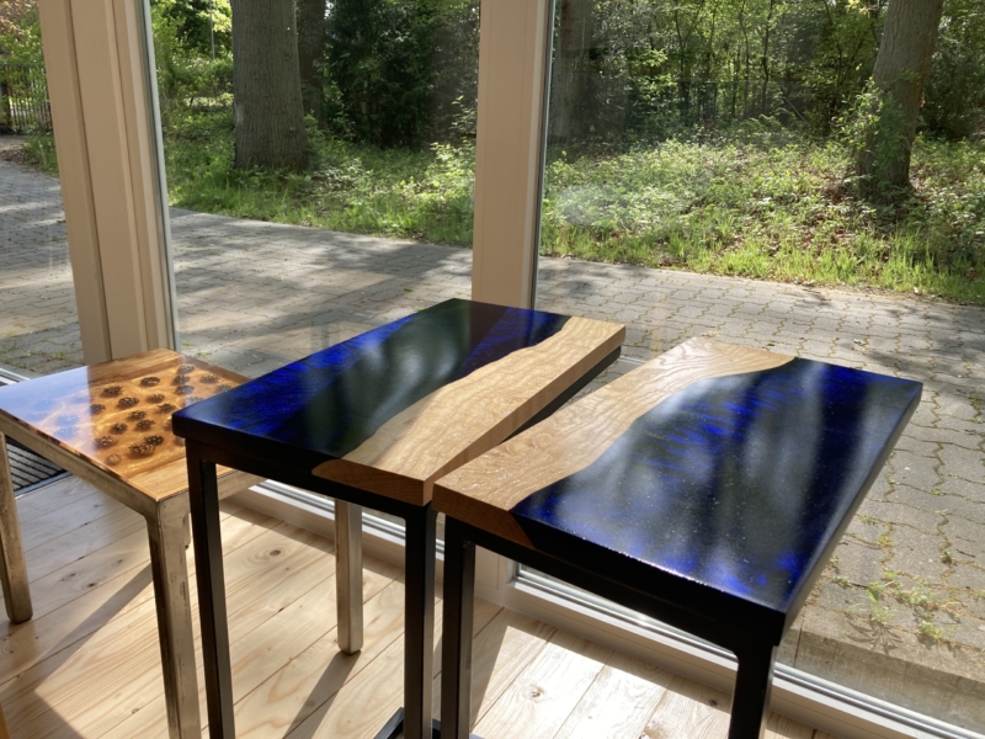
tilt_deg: -19.6
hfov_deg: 63.4
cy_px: 370
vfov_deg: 49.7
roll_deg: -2.2
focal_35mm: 28
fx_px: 797
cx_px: 492
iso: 20
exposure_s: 1/461
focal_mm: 3.99
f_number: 1.8
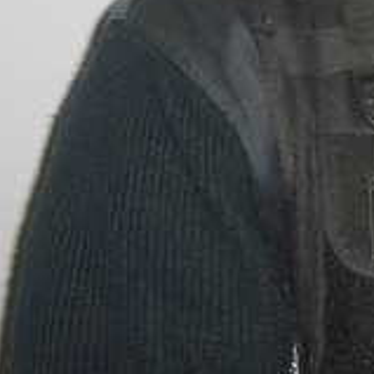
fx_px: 1821
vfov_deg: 11.2
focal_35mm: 149
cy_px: -202
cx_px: 748
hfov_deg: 10.7
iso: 100
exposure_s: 1/60
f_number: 2.8
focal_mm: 6.2
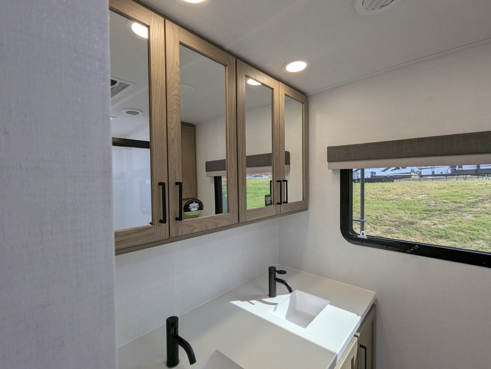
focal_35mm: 16
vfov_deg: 78.2
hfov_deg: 94.4
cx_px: 246
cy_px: 184
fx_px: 227
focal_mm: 2.35
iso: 65
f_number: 2.2
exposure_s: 1/245
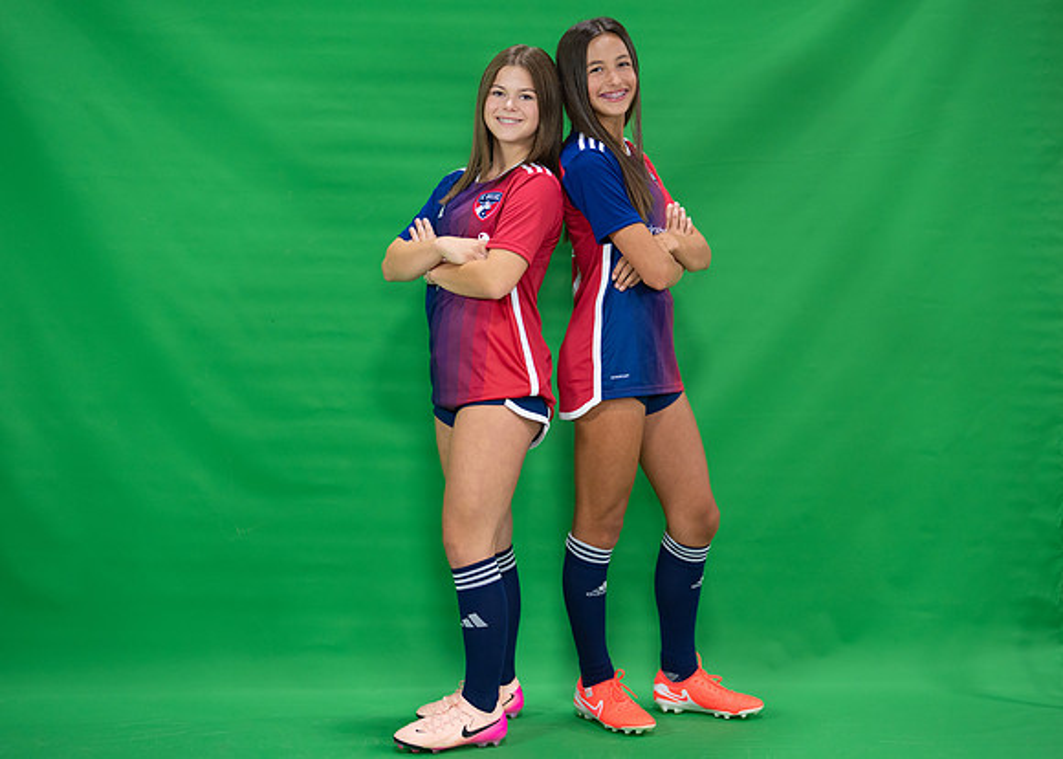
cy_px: 331
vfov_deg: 21.4
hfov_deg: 29.7
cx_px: 573
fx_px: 2002
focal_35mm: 66
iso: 640
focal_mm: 50
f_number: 1.2
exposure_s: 1/800
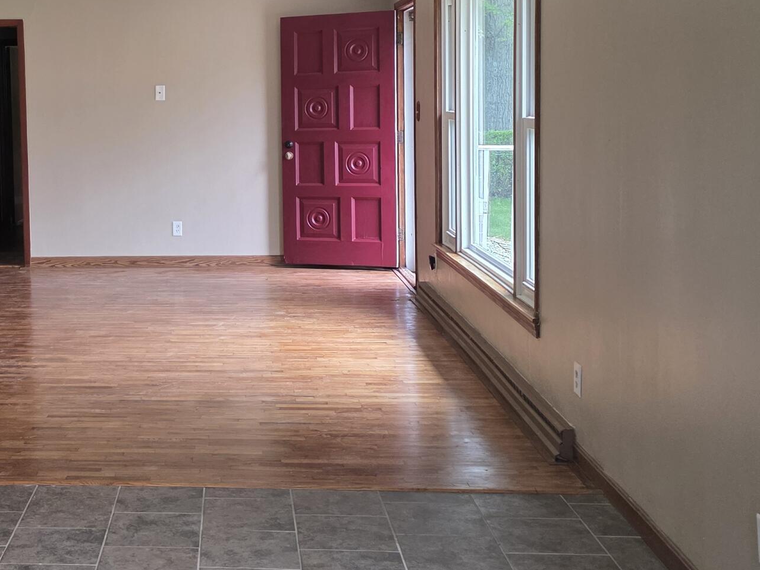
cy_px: 158
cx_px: 101
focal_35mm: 54
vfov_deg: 26.7
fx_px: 1185
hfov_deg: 33.9
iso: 160
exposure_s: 1/180
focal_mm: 6.3
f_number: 1.7
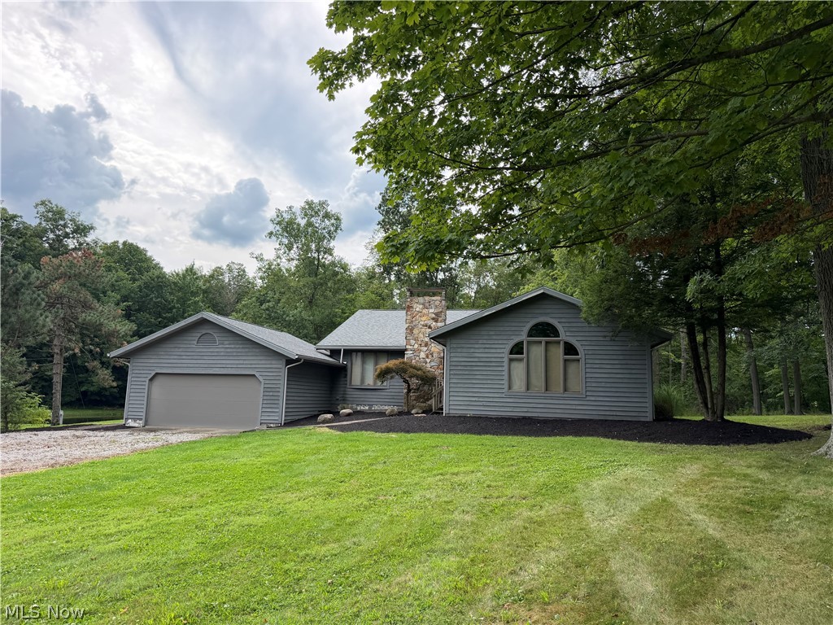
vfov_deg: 56.8
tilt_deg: +9.0
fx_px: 578
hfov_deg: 71.6
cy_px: 312
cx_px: 416
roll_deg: -1.1
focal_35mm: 24
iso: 100
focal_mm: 6.76
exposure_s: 1/1949
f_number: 1.78
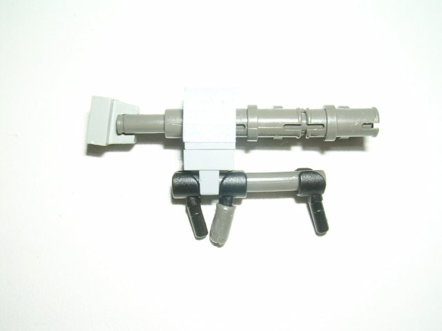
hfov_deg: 49.0
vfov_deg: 37.7
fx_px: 485
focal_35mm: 38
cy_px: 166
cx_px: 221
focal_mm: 5.8
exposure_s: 1/60.1
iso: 100
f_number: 5.6
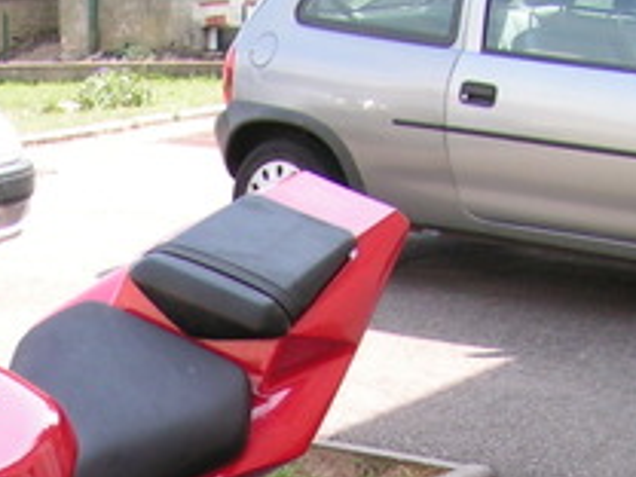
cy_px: 703
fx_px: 2150
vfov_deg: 12.1
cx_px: -89
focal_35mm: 117
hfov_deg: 16.3
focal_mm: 5.8
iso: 50
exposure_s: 1/125
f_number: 4.5
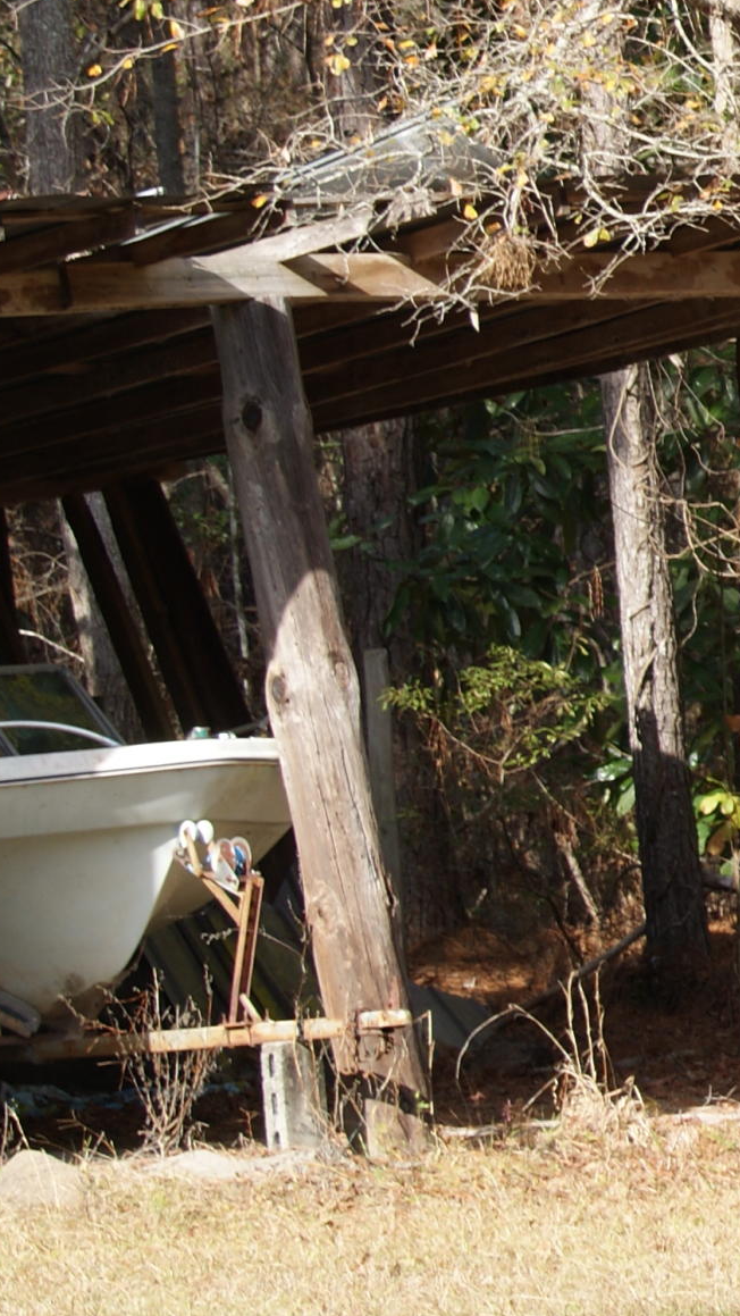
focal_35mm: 285
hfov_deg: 4.2
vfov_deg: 7.6
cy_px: 296
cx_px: 1523
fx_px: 9941
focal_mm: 70
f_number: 6.3
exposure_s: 1/160
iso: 100
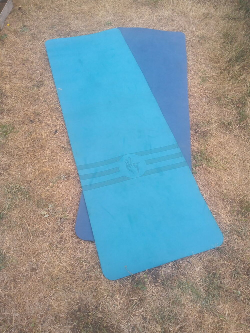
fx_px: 193
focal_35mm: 20
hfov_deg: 66.0
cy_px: 166
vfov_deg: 81.7
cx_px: 125
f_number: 2
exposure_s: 1/423
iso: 112
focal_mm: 3.54
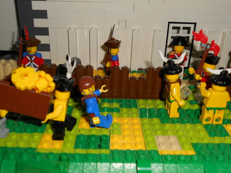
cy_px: 86
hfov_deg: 49.0
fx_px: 254
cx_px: 116
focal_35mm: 38
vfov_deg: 37.7
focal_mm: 6.9
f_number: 9.8
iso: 80
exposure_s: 1/30
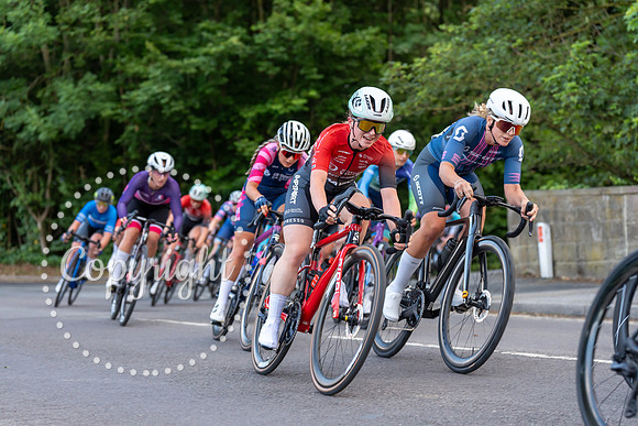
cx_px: 319
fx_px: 1347
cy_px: 213
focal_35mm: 76
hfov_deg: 26.6
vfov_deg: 18.0
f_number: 3.2
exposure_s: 1/500
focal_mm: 76
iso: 800
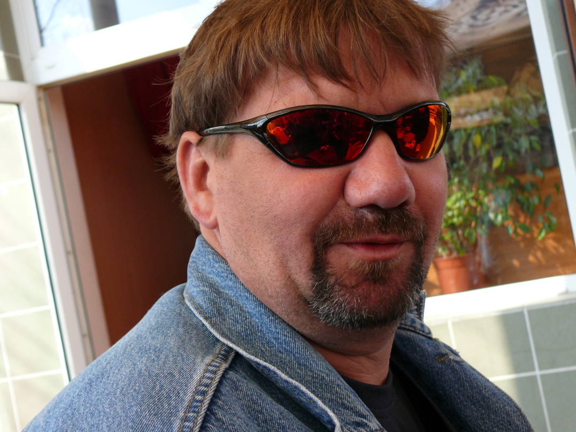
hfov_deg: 38.2
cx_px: 288
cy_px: 216
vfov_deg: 29.1
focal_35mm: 50
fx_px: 832
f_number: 3.2
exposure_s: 1/500
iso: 160
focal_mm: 10.2
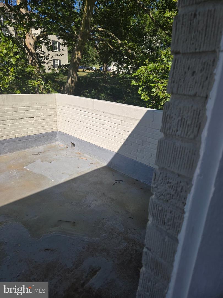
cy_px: 149
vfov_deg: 73.9
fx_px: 198
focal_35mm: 23
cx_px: 112
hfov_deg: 58.9
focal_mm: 5.4
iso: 25
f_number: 1.8
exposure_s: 1/1517
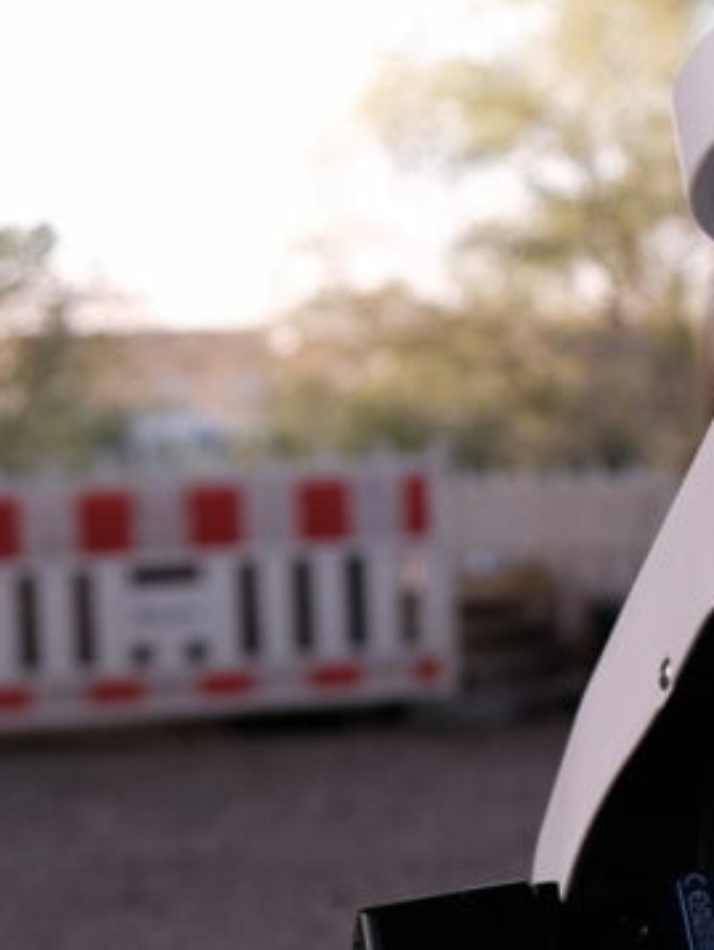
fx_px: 3022
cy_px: 437
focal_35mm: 110
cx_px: 860
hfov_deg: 13.1
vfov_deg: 17.9
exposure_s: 1/500
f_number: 4
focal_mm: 26.5
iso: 500
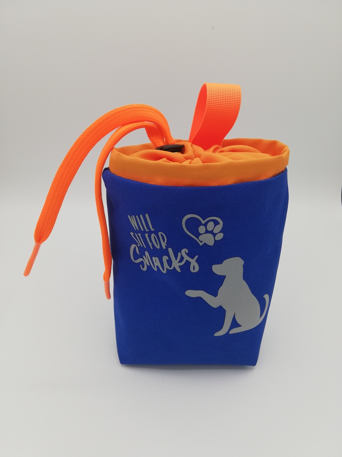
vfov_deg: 67.3
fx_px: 343
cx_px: 171
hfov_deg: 53.1
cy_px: 228
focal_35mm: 26
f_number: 2.2
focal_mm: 3.81
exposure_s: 1/156
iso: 50
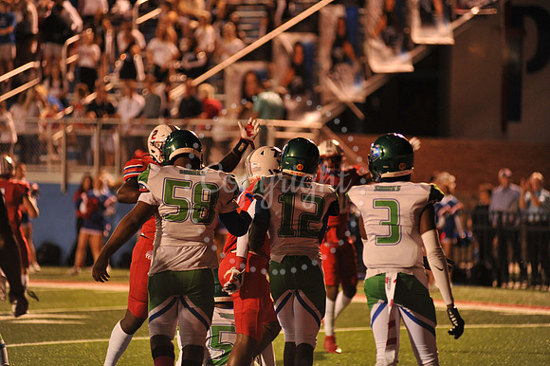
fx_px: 3054
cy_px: 183
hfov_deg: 10.3
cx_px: 275
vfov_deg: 6.9
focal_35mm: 200
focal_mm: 200
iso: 2000
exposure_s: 1/200
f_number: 2.8
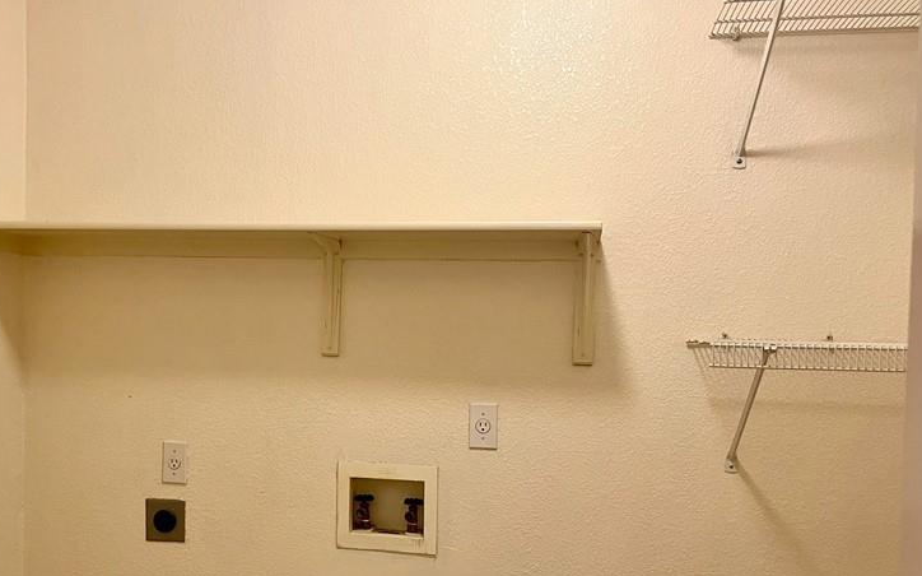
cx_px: 327
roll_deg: -0.7
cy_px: 357
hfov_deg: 49.7
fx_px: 980
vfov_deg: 32.6
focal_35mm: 39
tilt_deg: -1.5
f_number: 1.6
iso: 100
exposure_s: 1/60
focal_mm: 5.1
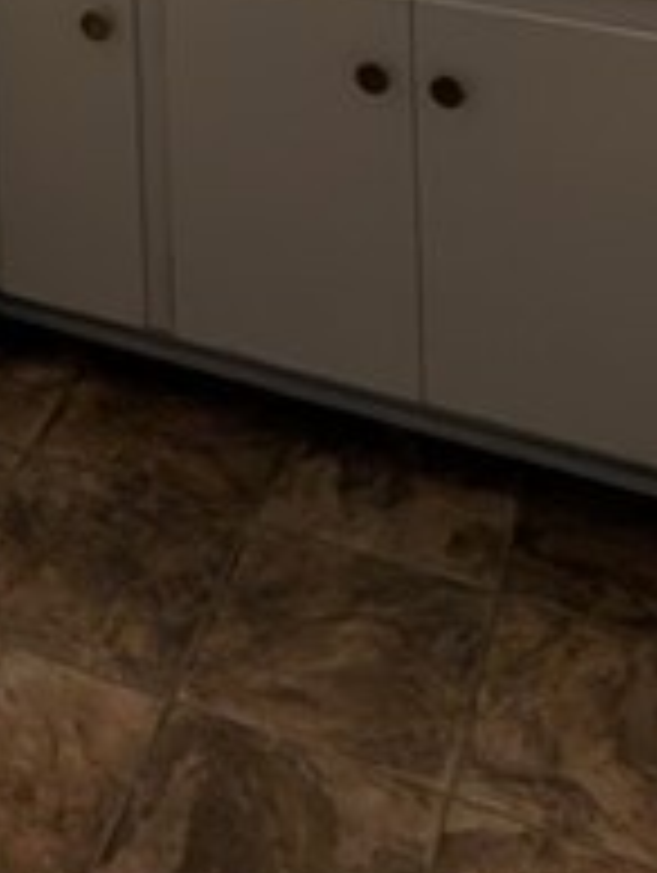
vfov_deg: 20.7
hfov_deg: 22.1
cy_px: -722
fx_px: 1591
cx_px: -56
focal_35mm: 63
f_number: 1.7
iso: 53
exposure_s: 1/132
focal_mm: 2.02
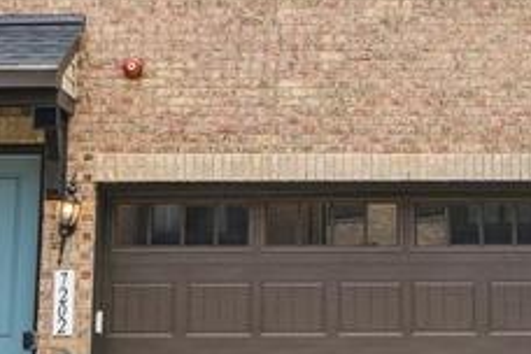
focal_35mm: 101
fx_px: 1490
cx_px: 242
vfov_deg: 13.3
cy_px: -16
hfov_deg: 20.2
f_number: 8
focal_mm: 16
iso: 100
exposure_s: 1/60
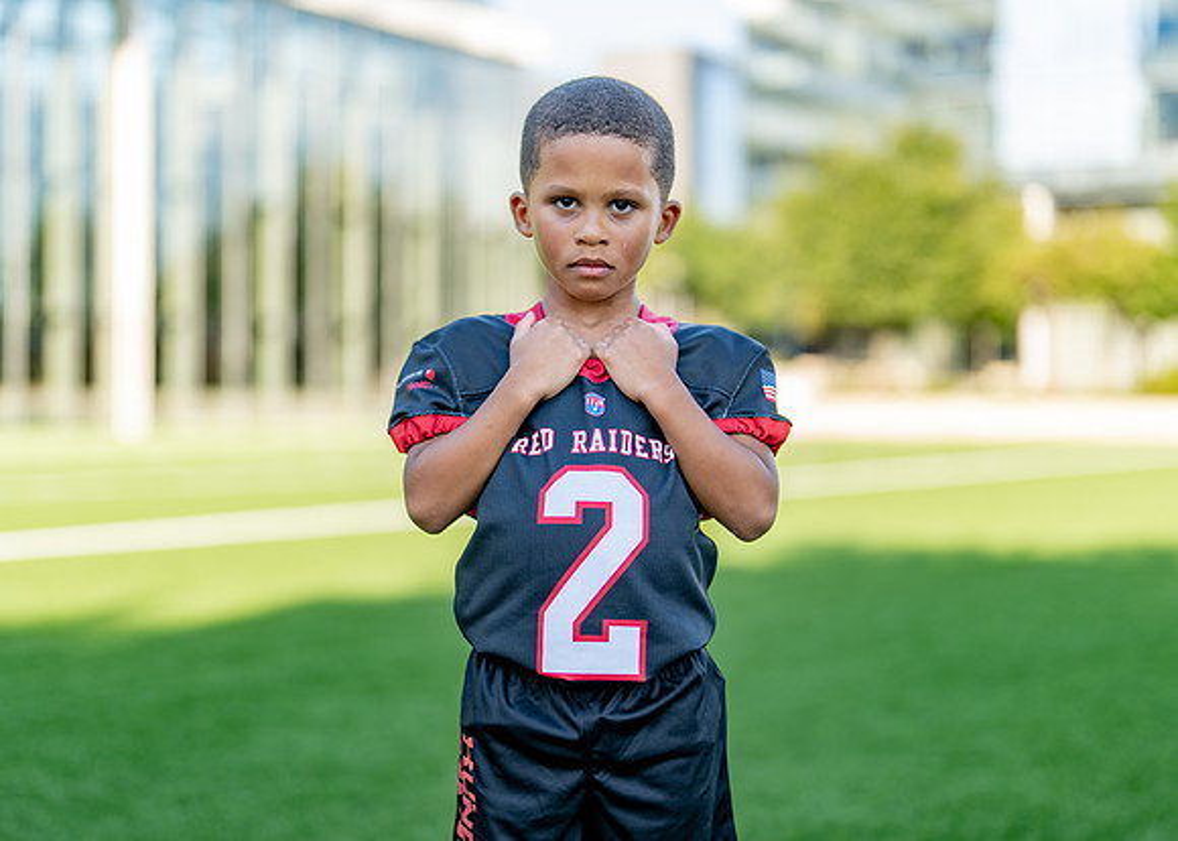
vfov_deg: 21.7
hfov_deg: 30.0
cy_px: 445
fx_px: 2197
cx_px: 575
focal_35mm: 66
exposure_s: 1/1250
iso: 100
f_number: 1.2
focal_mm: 50
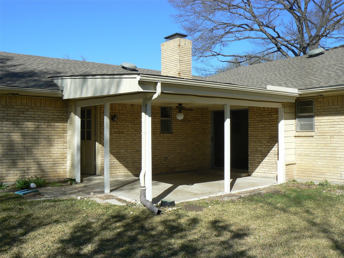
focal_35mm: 36
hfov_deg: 51.4
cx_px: 172
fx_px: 358
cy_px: 129
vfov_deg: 39.7
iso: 80
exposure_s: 1/500
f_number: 6.3
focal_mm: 6
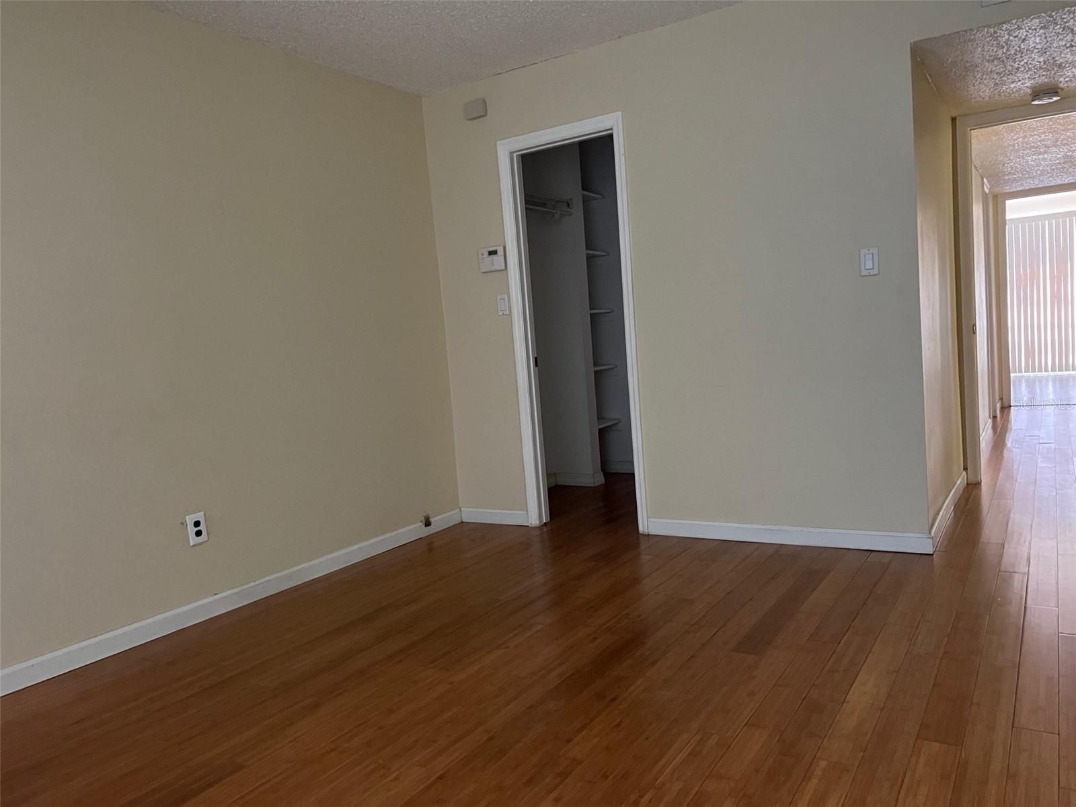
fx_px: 808
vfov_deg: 53.1
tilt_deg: -5.4
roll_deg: +4.6
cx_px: 538
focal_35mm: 26
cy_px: 404
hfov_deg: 67.3
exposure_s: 1/40
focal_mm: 5.7
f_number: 1.5
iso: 500
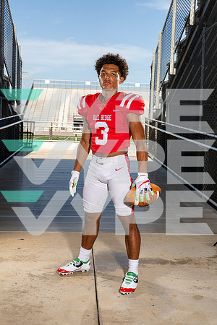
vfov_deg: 43.6
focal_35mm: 45
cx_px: 108
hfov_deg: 29.9
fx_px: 407
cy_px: 162
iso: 160
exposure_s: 1/250
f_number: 8
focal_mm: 45
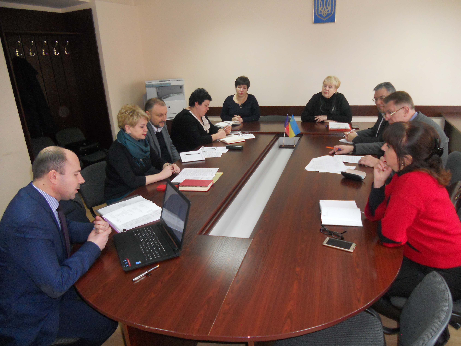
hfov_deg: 65.3
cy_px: 173
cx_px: 230
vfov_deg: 51.4
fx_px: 360
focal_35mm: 27
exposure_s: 1/25
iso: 250
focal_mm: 4.9
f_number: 3.2
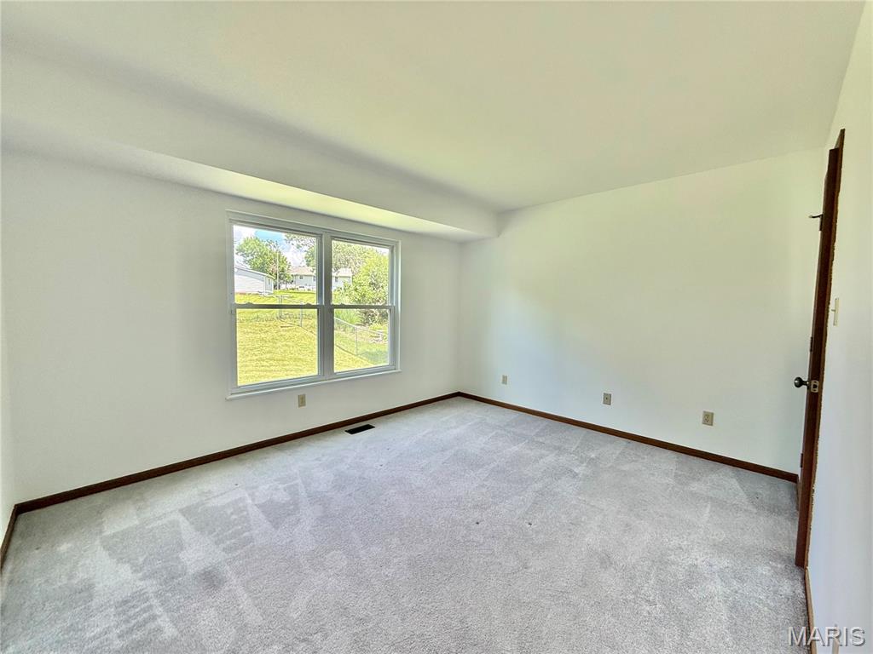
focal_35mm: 14
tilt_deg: -2.5
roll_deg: -0.8
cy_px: 327
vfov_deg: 85.7
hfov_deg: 102.1
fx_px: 353
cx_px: 436
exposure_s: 1/183
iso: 64
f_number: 2.2
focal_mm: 2.22
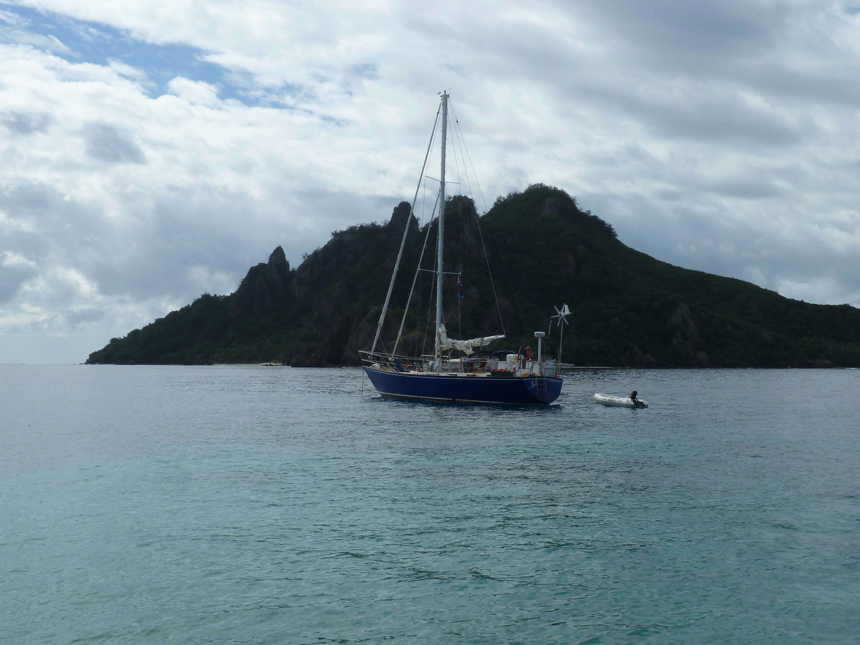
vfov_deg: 32.9
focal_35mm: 44
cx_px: 430
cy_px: 322
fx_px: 1093
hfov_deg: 42.9
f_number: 5.6
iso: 80
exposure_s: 1/640
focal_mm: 7.3
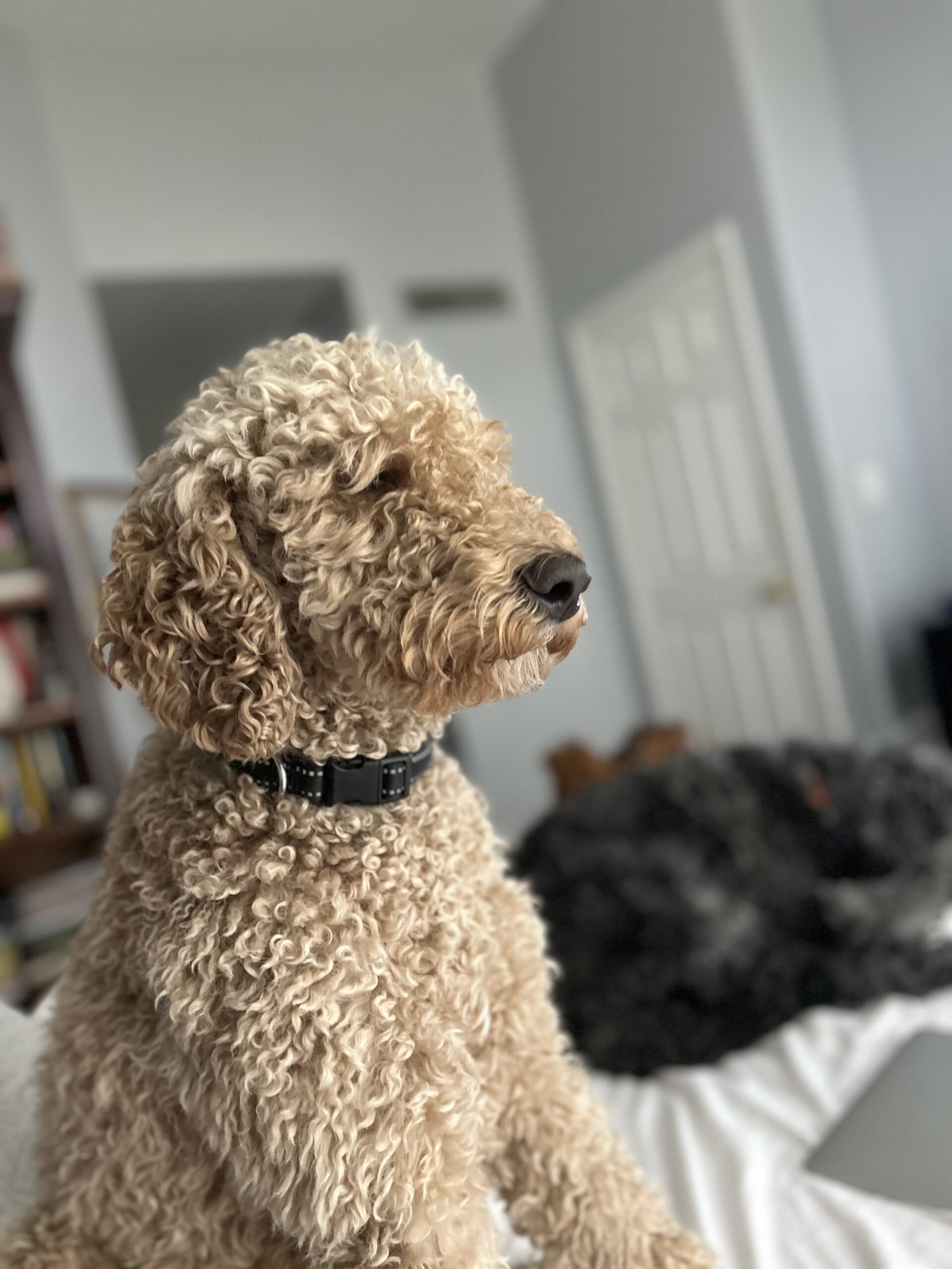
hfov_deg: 53.1
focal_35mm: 26
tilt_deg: -1.1
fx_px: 953
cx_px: 476
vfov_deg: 67.3
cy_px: 634
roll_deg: +13.5
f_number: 1.5
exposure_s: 1/60
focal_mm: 5.7
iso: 500
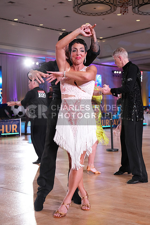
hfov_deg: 28.1
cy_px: 112
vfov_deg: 41.1
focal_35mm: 48
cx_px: 75
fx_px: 300
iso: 2500
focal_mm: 48
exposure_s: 1/500
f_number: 4
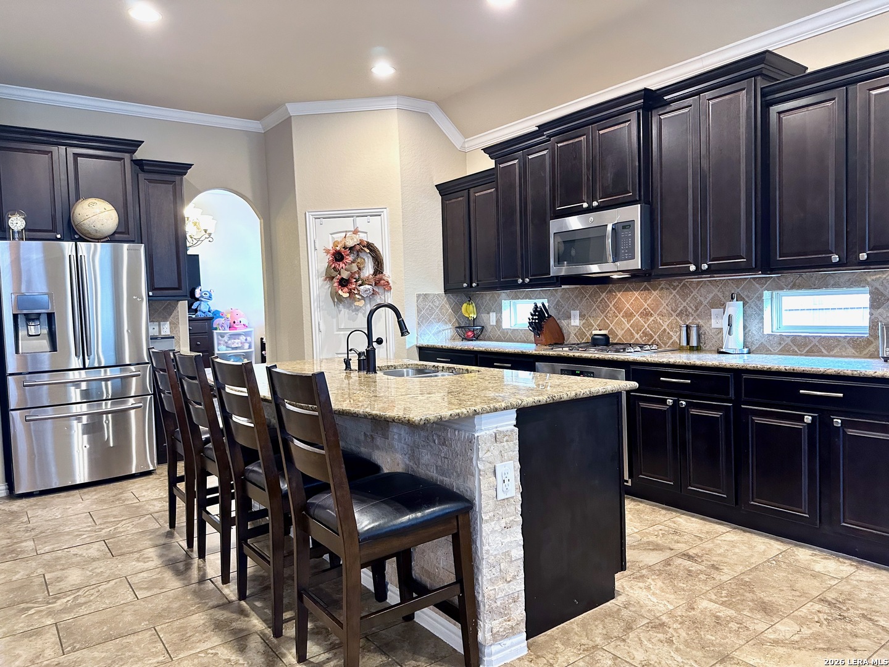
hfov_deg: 71.6
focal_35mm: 24
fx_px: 616
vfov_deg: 56.8
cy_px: 334
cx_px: 444
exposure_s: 1/60
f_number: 1.78
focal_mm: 6.86
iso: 500
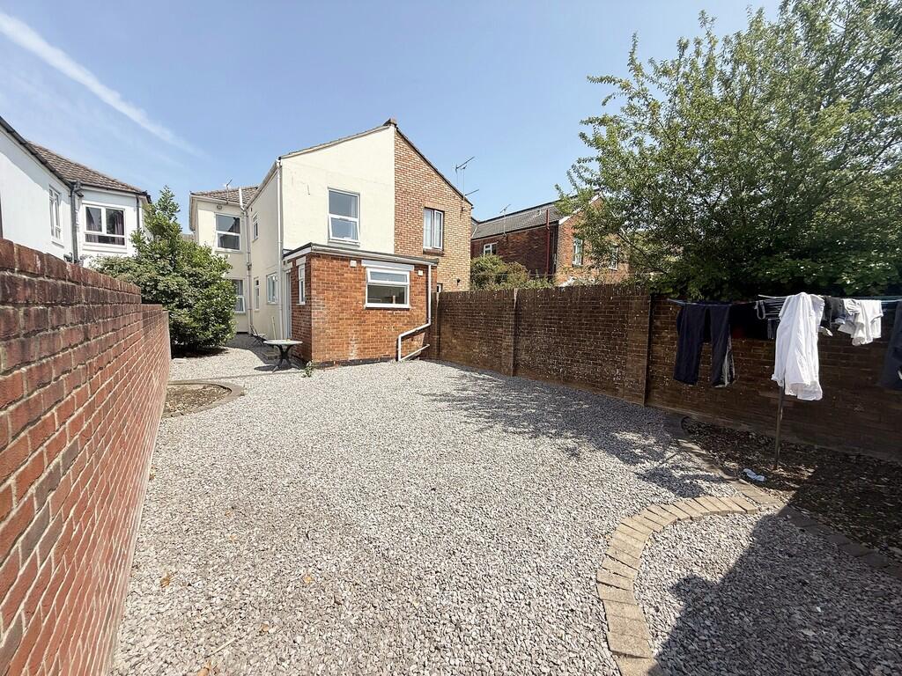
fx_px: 365
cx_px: 451
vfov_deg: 85.7
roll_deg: -0.9
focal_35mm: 14
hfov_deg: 102.1
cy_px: 338
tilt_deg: -3.0
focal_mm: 2.22
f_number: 2.2
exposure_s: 1/1901
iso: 50
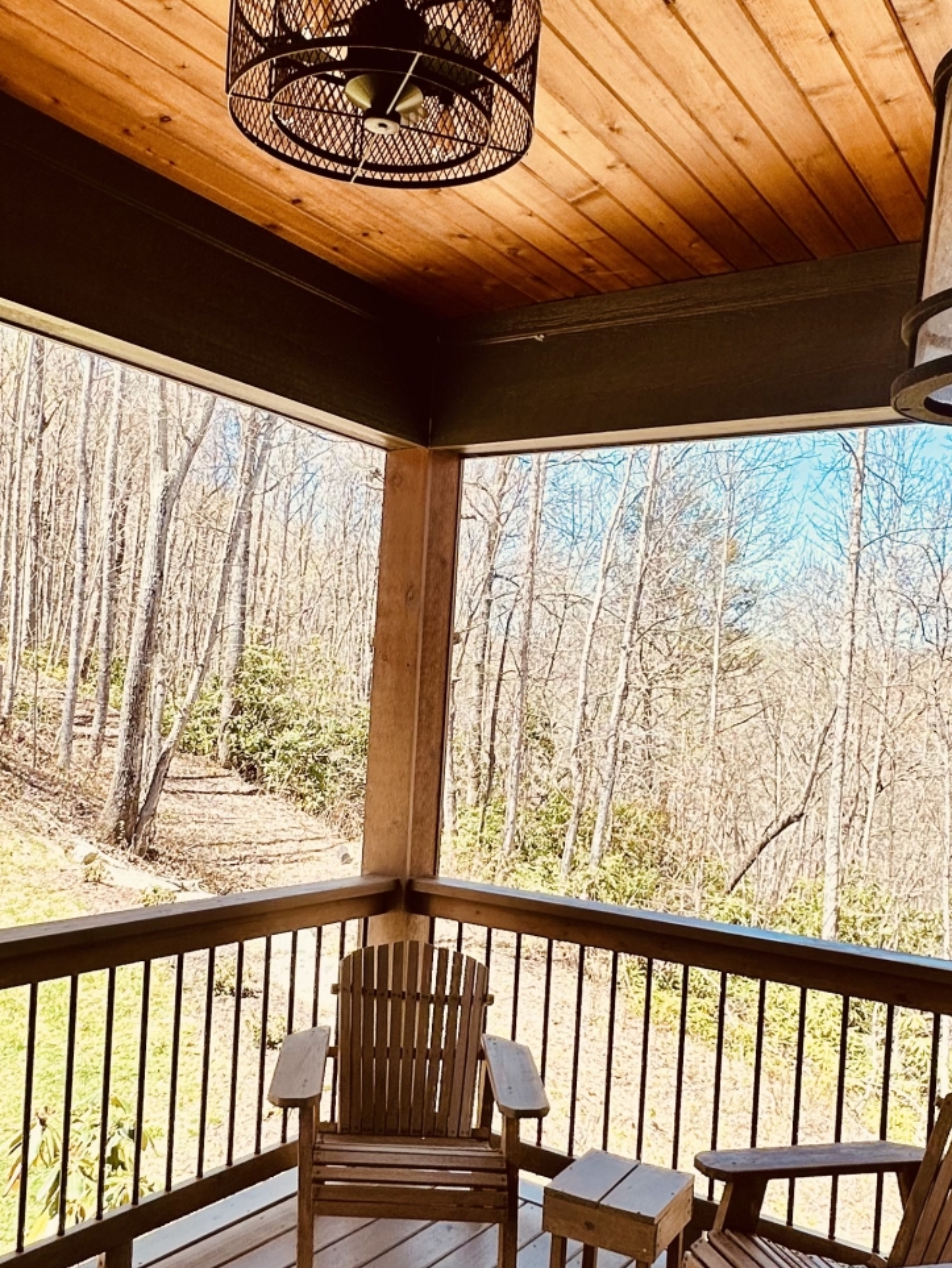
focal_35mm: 31
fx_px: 1136
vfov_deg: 58.2
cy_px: 708
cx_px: 445
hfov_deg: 45.4
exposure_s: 1/540
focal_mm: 2.22
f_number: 2.2
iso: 40
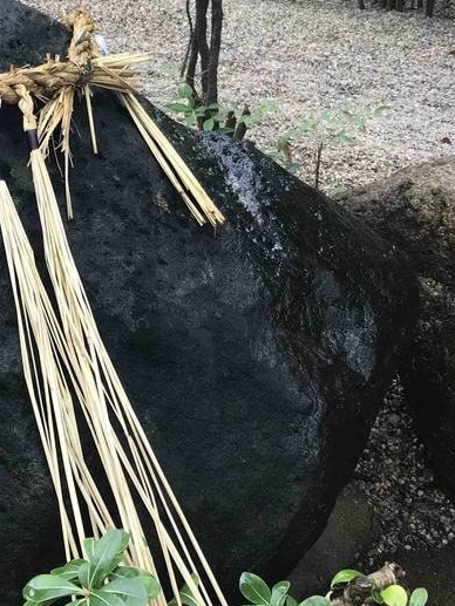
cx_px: 38
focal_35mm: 65
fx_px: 1139
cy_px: 110
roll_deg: -1.5
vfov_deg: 29.1
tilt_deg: -15.0
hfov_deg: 22.0
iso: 25
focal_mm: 3.99
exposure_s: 1/60
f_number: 1.8
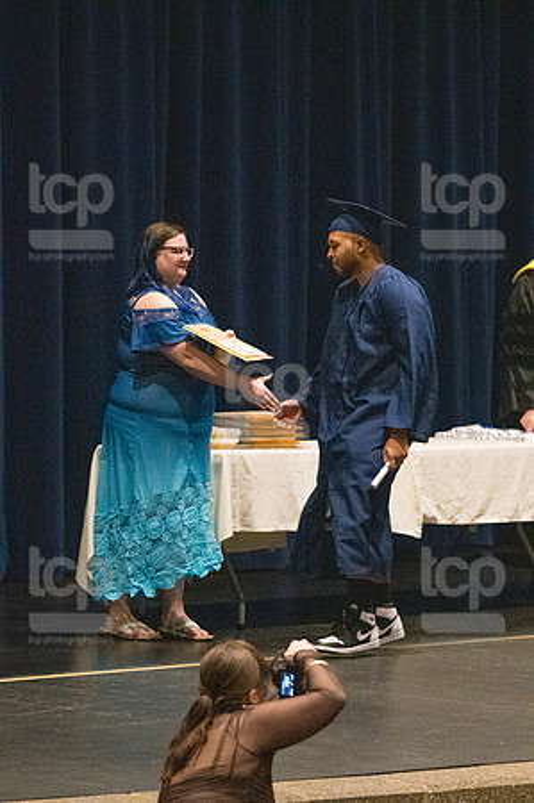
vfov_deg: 13.1
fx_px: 3501
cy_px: 402
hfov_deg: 8.7
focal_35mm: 157
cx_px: 267
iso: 10000
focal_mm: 105
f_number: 3.2
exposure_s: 1/400
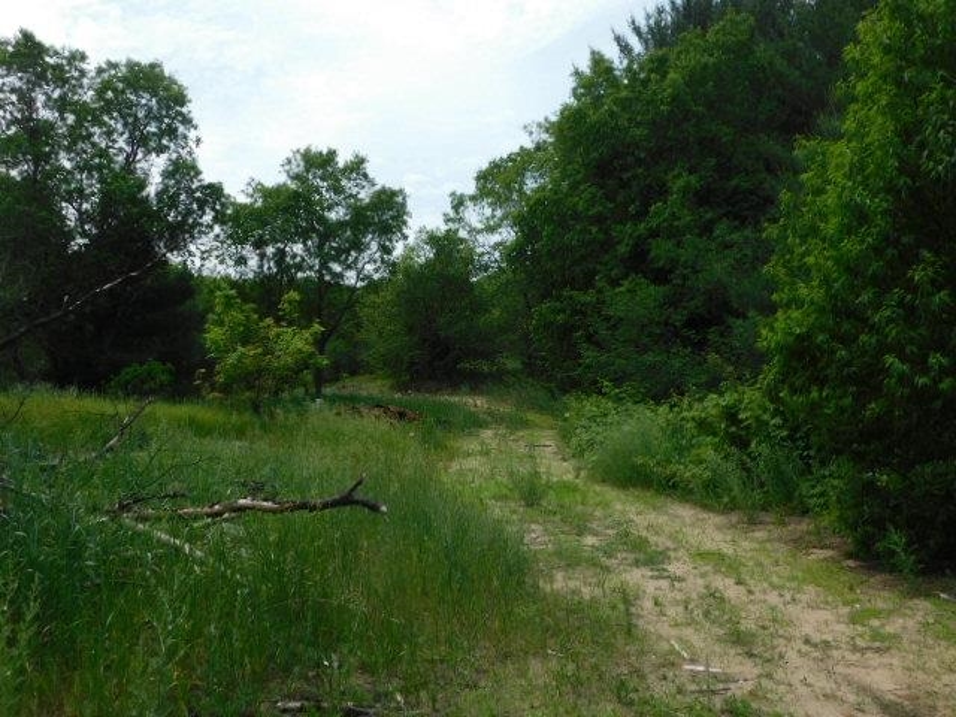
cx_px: 478
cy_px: 358
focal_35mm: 36
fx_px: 994
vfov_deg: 39.7
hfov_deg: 51.4
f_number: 3.5
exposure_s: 1/1000
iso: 125
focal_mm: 6.3
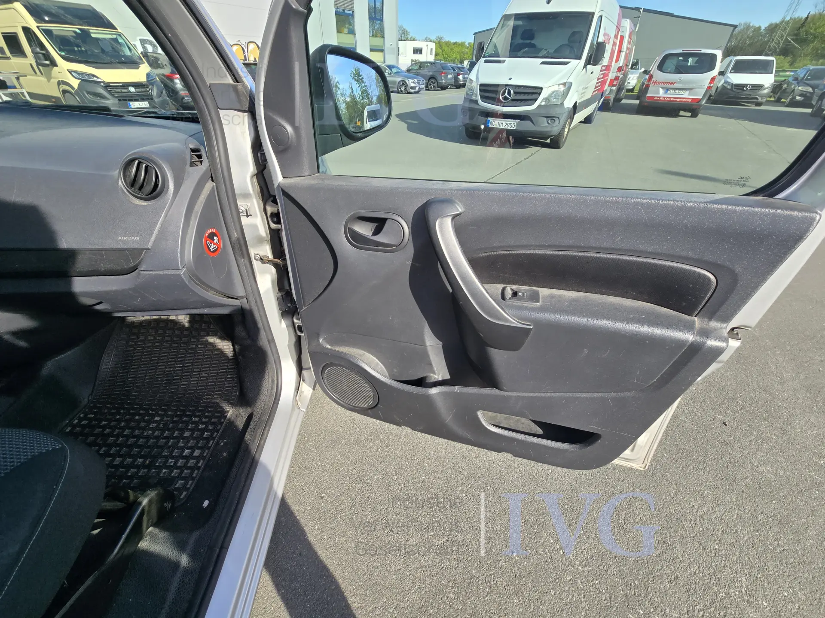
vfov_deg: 89.9
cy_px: 309
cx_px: 412
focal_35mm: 13
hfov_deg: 106.2
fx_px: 310
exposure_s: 1/775
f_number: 2.2
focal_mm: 2.2
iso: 50
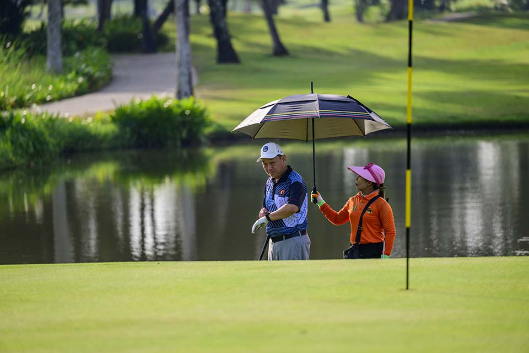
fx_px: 2939
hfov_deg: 10.3
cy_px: 176
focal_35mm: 200
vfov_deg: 6.9
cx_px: 264
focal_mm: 200
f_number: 2.8
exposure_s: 1/1250
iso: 140
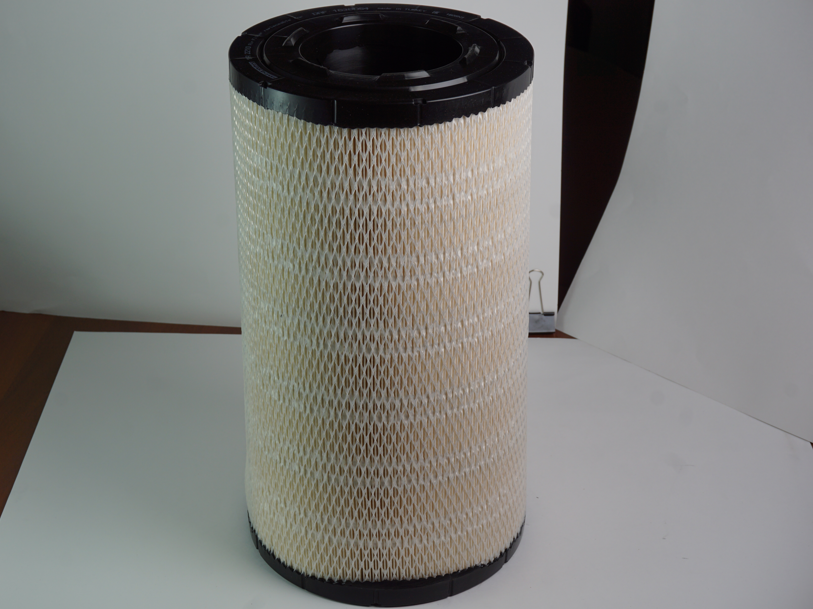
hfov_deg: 33.4
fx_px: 1352
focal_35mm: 58
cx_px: 350
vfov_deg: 25.4
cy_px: 303
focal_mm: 35
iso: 100
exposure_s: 1/15
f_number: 8
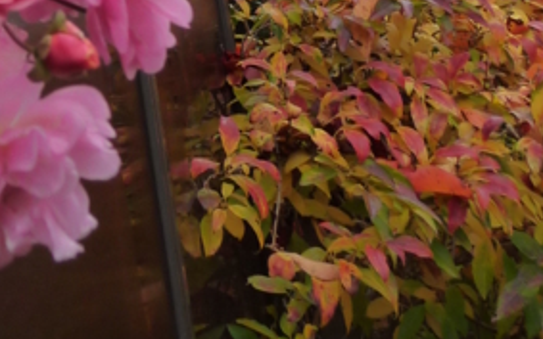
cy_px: -337
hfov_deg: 23.9
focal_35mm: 84
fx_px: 1243
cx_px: 52
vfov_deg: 13.4
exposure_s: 1/250
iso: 160
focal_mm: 4.7
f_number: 3.3
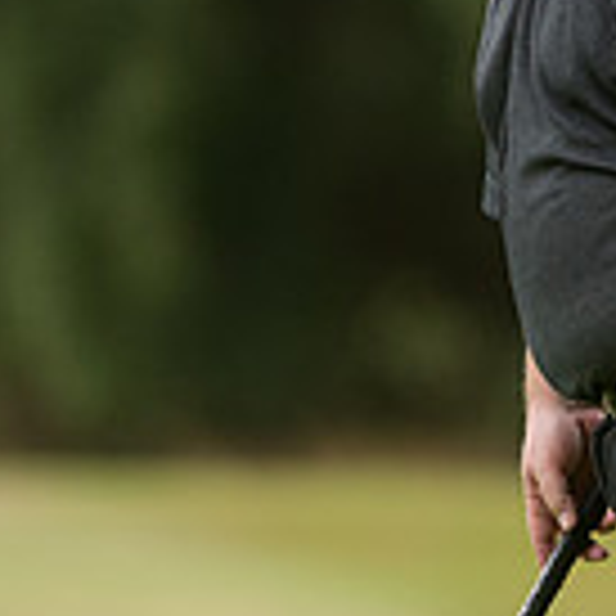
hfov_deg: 1.1
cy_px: 407
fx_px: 32414
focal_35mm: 1610
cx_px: 464
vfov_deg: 1.1
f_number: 4
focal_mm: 300
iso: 800
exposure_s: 1/1600
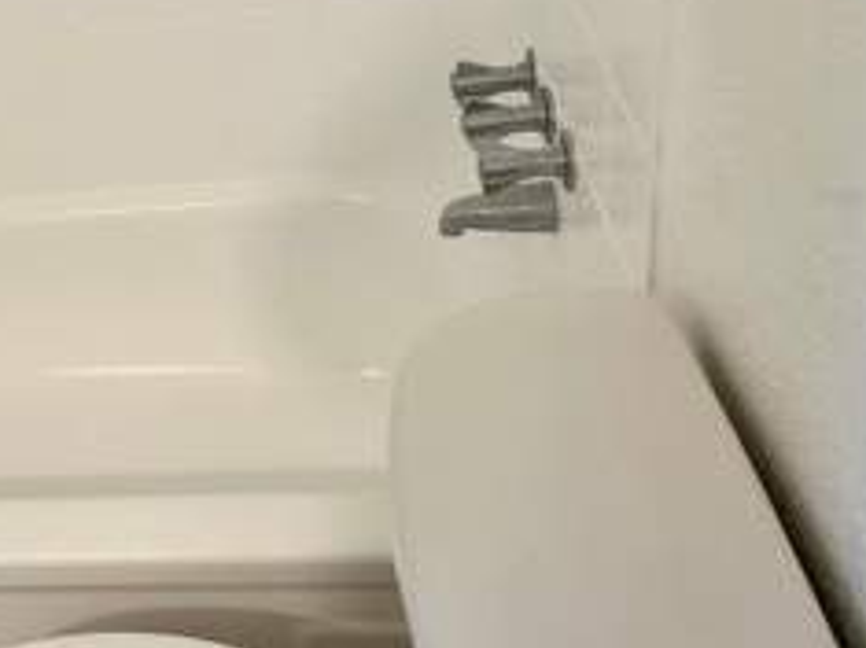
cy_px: 195
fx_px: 1225
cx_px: 37
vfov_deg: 29.4
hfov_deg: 35.8
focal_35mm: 49
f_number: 1.78
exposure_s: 1/60
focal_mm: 6.86
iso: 200
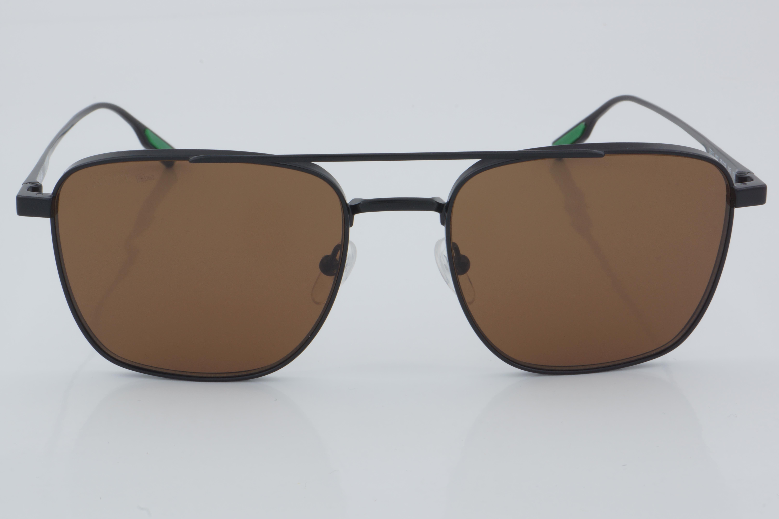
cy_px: 260
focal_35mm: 82
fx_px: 1785
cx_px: 390
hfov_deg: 24.6
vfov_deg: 16.6
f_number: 32
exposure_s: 1/4
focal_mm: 55
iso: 100
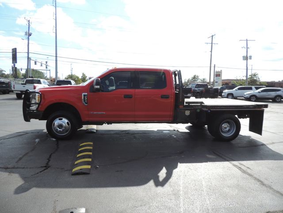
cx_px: 142
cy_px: 106
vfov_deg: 56.8
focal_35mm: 24
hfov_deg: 71.6
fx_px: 196
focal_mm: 4.3
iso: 80
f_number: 3
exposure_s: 1/800
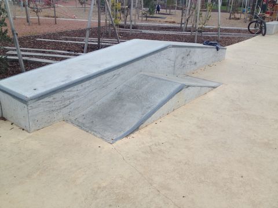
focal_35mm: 35
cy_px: 104
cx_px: 139
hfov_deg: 52.6
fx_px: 281
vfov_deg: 40.7
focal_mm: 4.28
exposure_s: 1/241
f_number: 2.4
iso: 50
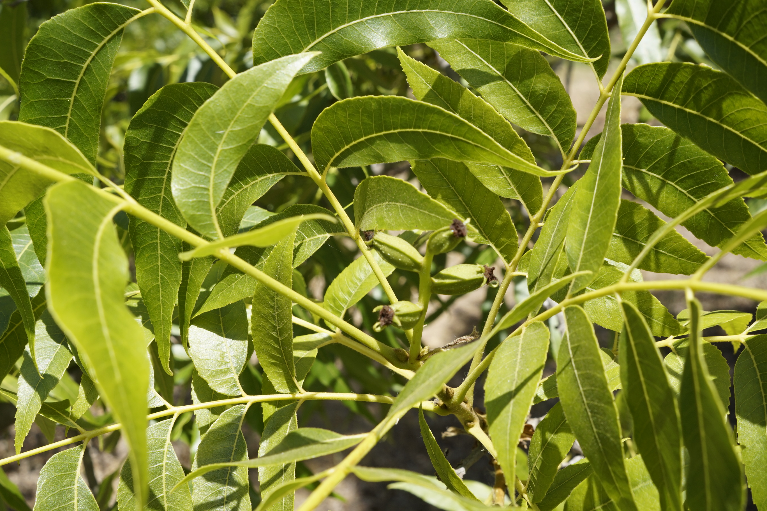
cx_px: 384
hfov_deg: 46.4
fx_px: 895
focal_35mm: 42
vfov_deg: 31.9
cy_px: 256
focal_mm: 28
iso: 100
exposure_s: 1/100
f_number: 10
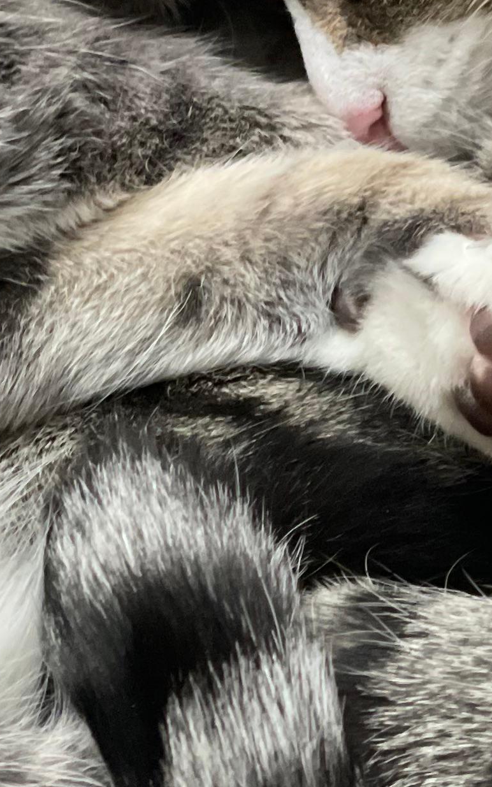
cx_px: 220
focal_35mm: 180
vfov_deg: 11.6
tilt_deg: -59.4
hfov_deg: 7.3
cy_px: 363
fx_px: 3861
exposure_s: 1/30
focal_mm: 6
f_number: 2
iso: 500
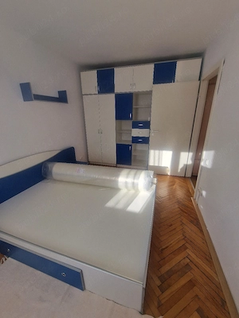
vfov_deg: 106.2
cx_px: 120
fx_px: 120
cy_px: 159
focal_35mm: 13
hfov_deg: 89.9
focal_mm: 2.2
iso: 50
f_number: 2.2
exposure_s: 1/385
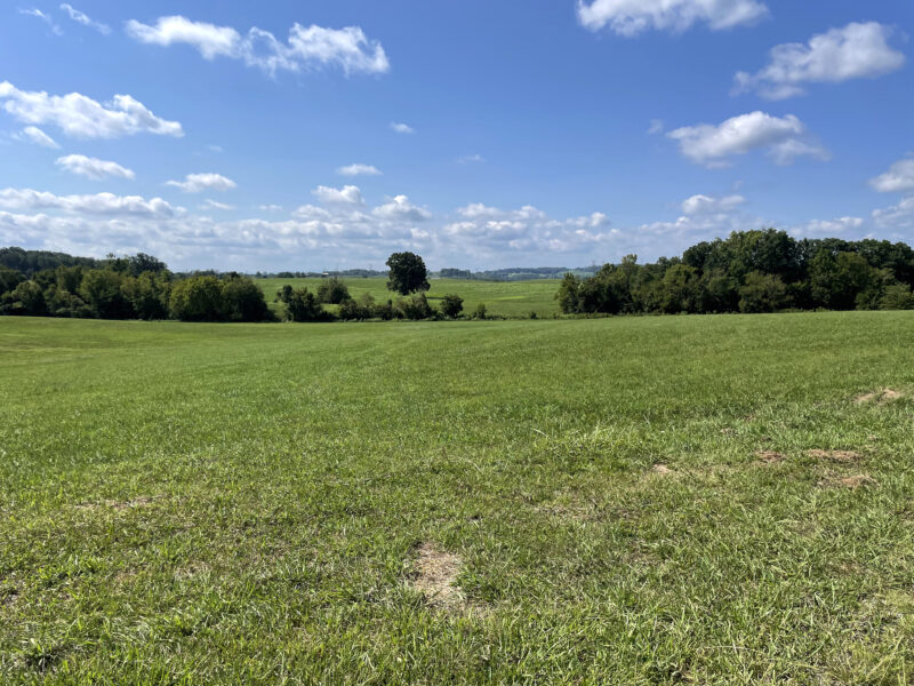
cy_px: 343
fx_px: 687
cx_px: 457
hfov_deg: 67.3
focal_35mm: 26
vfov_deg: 53.1
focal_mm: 4.2
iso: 32
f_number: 1.6
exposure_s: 1/5291
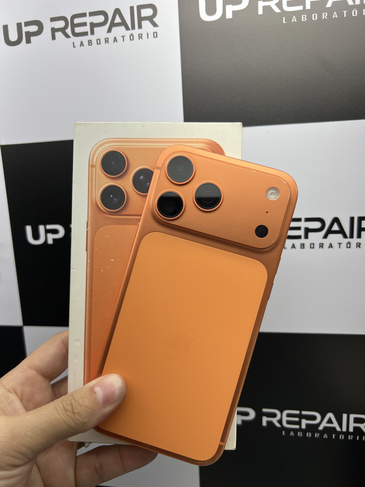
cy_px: 244
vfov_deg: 67.3
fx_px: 366
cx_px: 182
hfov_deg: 53.1
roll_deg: +0.5
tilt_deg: -9.1
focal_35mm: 26
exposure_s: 1/377
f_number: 1.5
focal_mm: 5.7
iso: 50
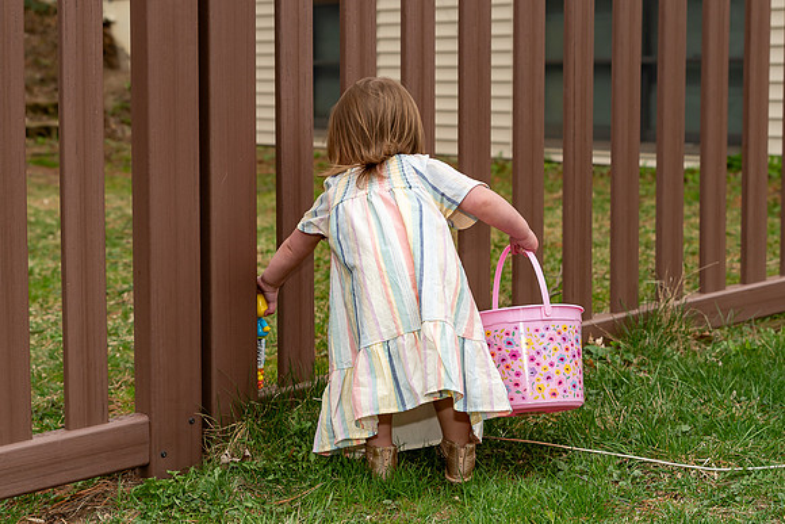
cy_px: 230
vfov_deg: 18.7
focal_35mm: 73
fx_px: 1594
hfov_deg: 27.7
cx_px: 361
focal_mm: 42
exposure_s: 1/200
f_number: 4
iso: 125
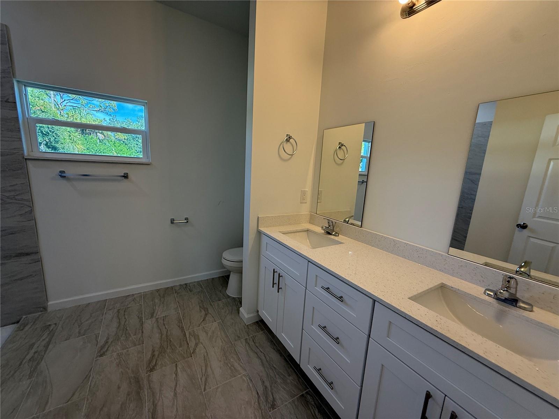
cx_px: 280
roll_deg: -2.0
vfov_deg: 85.7
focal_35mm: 14
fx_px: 226
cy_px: 210
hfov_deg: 102.1
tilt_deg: -10.6
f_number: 2.2
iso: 100
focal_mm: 2.22
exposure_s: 1/120
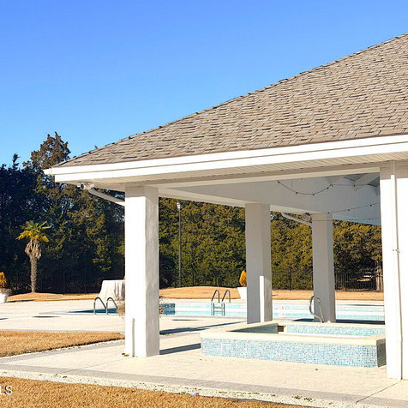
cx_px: 199
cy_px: 203
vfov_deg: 30.0
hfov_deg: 30.0
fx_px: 760
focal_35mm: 57
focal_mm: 6.76
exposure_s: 1/8772
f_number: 1.78
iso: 64
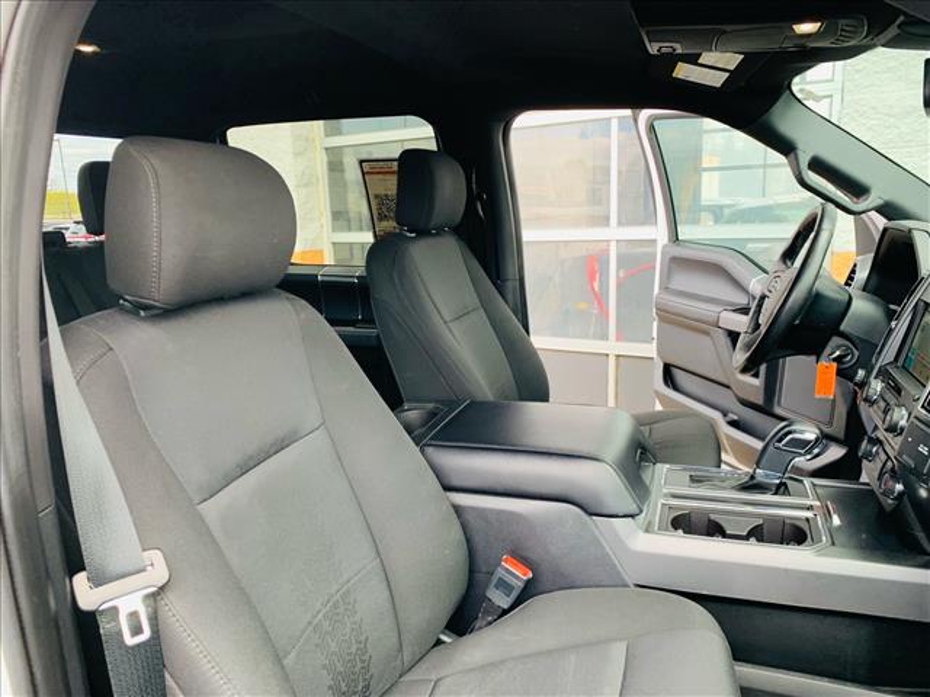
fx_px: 699
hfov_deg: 67.3
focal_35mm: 26
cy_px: 348
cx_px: 465
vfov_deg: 53.1
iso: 50
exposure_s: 1/121
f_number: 1.8
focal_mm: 4.25
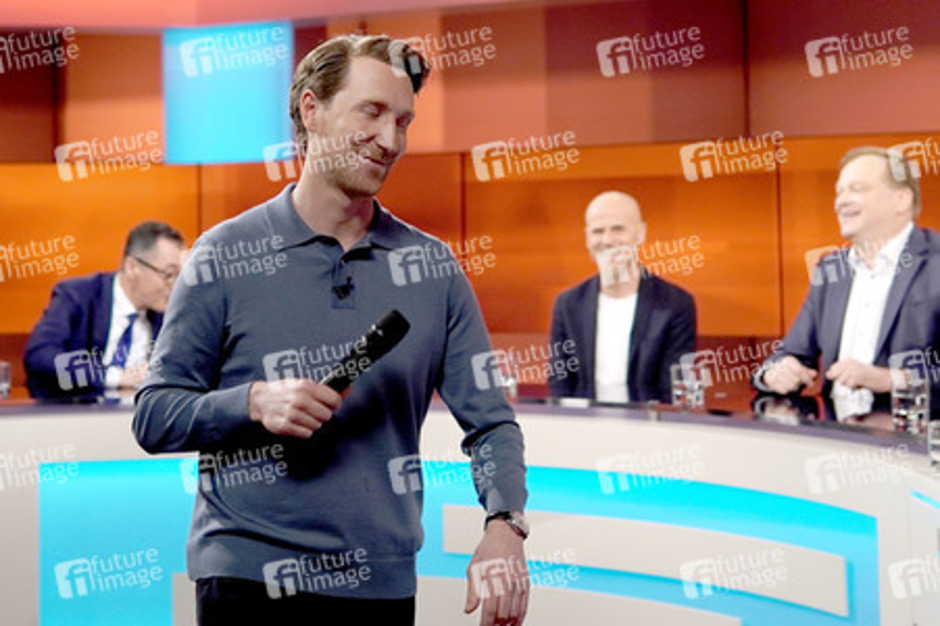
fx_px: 1174
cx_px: 470
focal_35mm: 45
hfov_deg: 43.6
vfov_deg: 29.8
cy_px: 313
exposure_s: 1/320
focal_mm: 30
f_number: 1.8
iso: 640
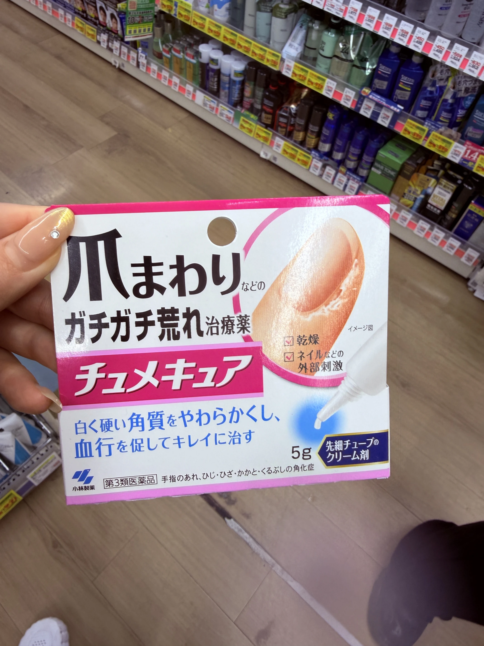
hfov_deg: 56.8
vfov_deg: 71.6
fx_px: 447
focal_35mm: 24
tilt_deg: -54.8
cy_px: 323
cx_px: 242
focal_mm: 2.22
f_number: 2.2
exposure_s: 1/100
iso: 50
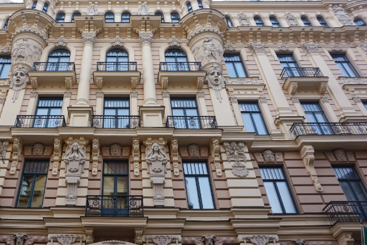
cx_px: 119
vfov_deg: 40.0
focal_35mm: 33
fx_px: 336
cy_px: 115
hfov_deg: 55.9
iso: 100
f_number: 6.3
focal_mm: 16
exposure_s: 1/60
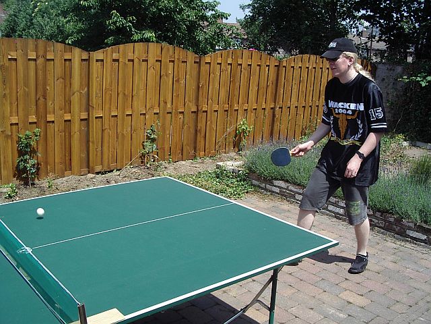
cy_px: 162
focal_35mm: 38
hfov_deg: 49.0
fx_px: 473
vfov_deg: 37.7
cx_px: 216
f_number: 4.8
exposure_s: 1/250
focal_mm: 5.8
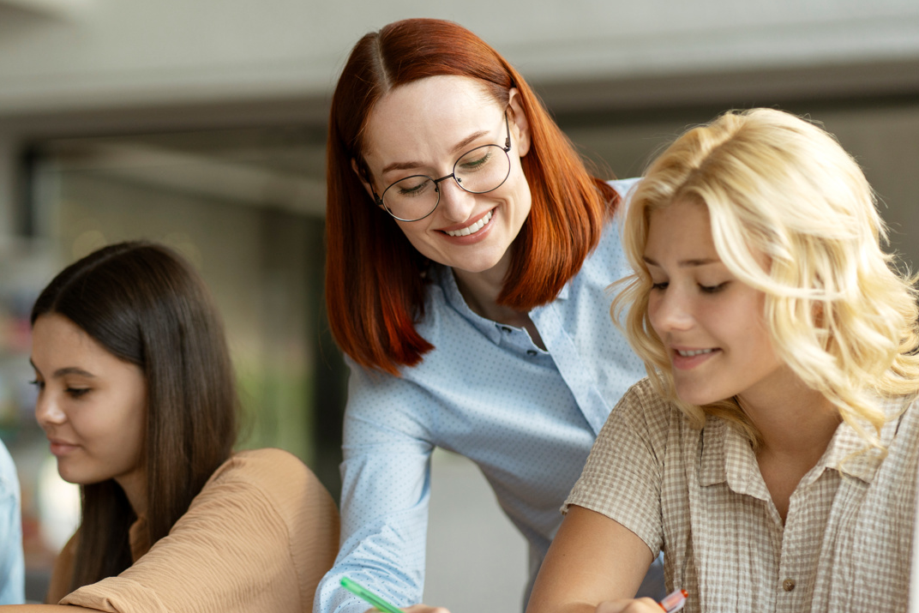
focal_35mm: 111
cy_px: 351
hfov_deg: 18.4
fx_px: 2834
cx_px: 396
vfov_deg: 12.3
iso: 400
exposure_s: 1/400
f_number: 1.8
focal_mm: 85
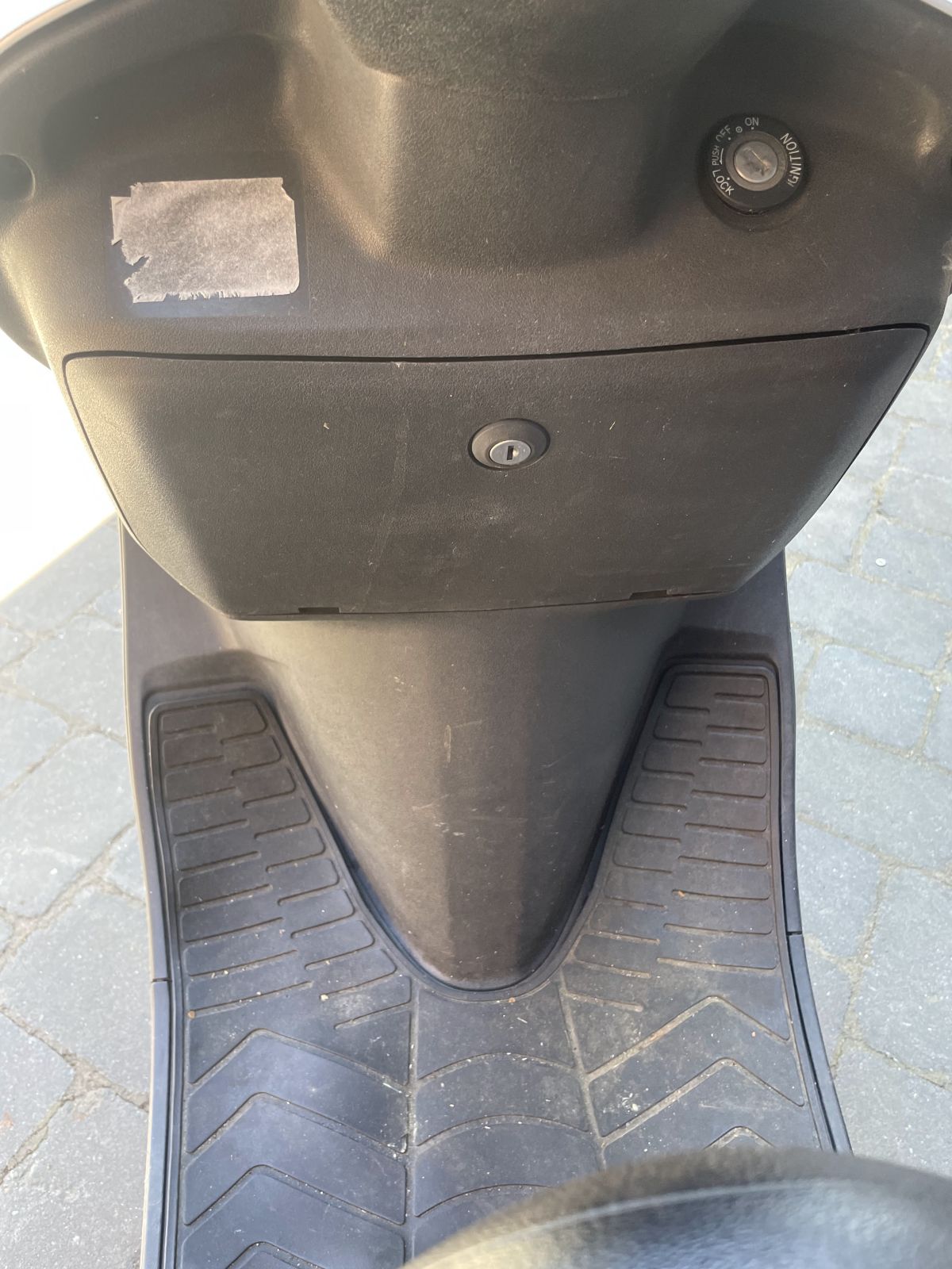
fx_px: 953
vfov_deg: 67.3
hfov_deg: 53.1
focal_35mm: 26
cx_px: 476
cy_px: 634
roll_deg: -3.2
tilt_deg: -43.8
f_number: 1.6
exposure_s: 1/121
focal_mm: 4.2
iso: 100
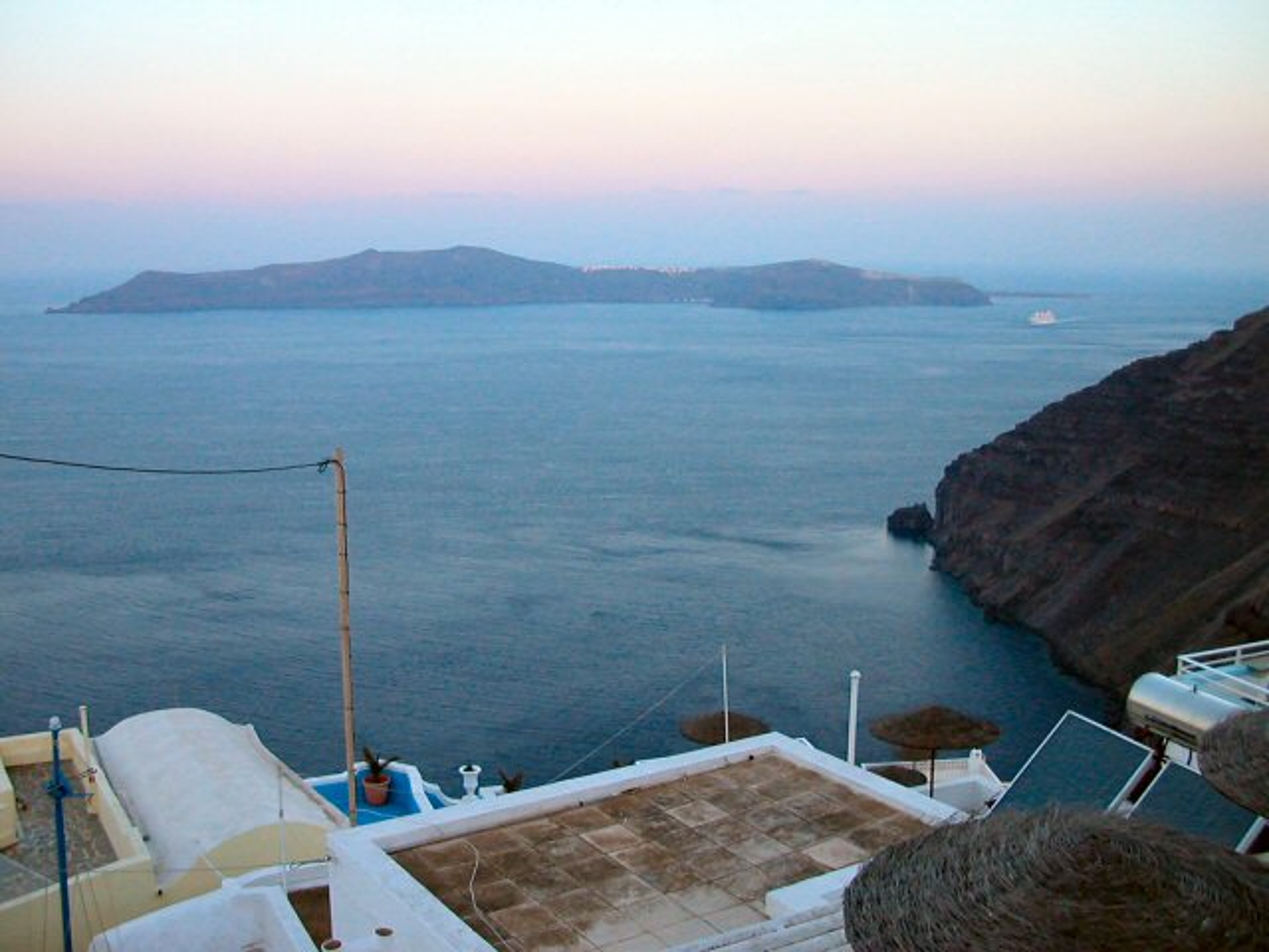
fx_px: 1356
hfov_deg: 50.1
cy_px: 476
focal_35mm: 37
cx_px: 634
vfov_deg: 38.7
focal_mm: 5.6
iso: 100
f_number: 2.7
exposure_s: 1/87
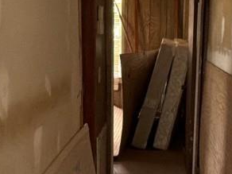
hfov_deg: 28.1
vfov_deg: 21.2
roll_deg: -0.8
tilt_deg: -11.9
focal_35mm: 69
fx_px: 462
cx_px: 134
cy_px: 121
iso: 400
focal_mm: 2.22
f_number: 2.2
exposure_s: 1/60
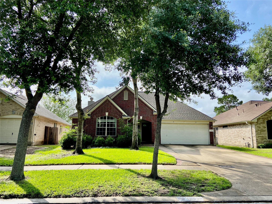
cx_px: 136
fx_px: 204
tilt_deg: +9.1
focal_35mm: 26
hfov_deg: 67.3
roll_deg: -0.8
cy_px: 102
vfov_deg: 53.1
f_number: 1.8
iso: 32
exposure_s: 1/1330
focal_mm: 4.25
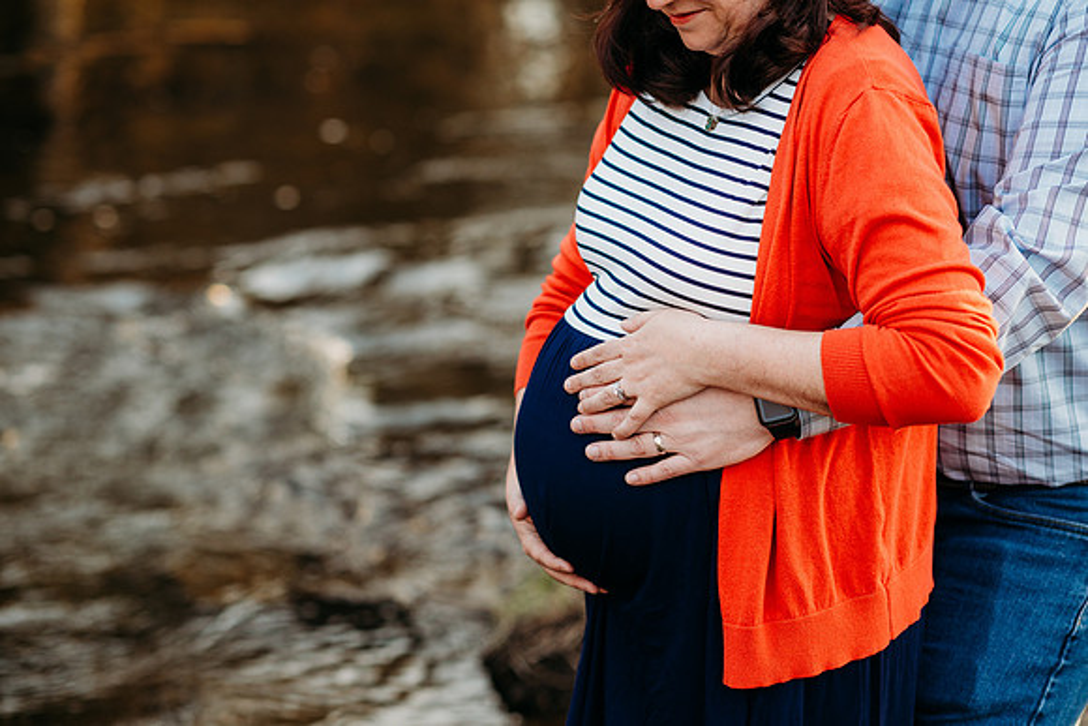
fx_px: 2931
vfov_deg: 14.1
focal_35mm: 97
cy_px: 363
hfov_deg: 21.0
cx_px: 585
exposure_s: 1/200
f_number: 2.8
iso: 125
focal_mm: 85
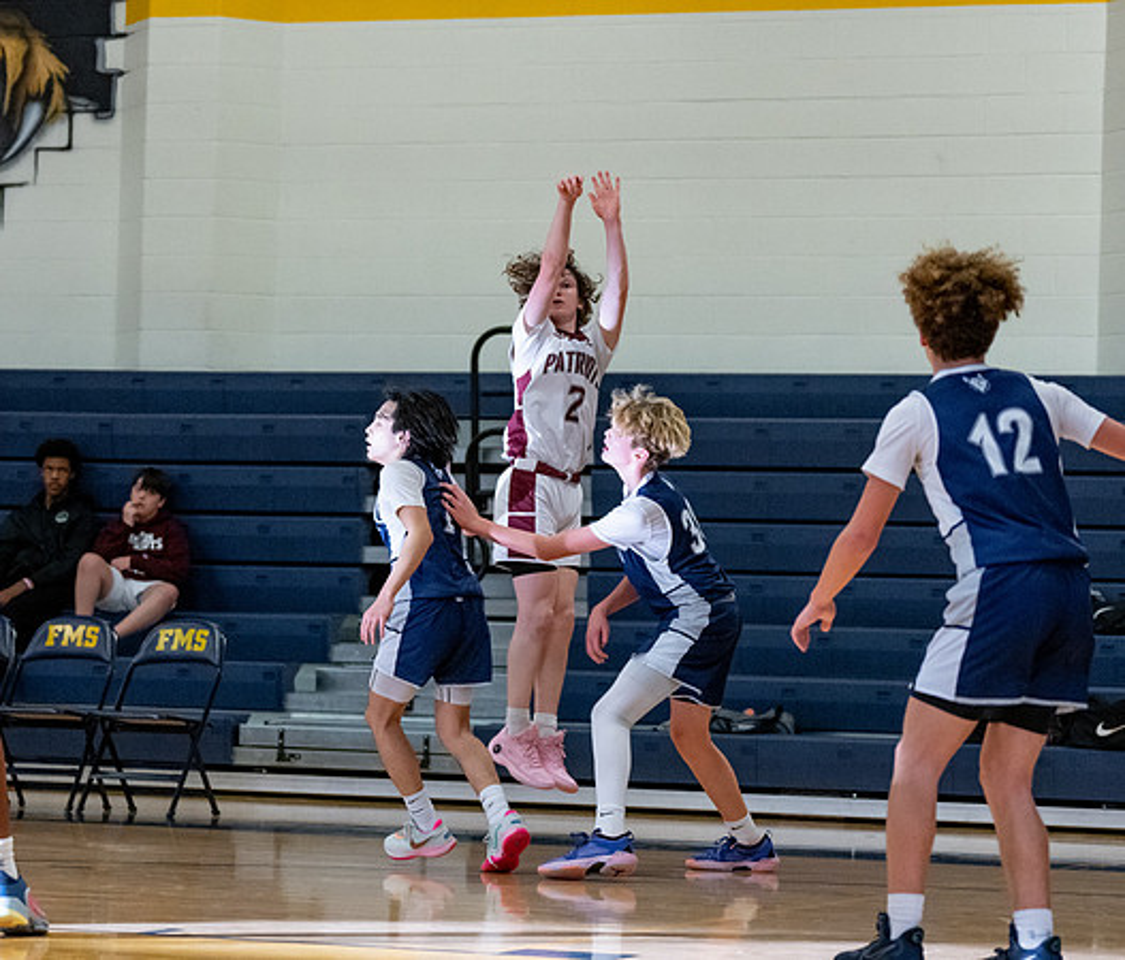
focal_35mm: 126
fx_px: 4323
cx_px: 503
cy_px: 485
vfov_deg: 12.7
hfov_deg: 14.8
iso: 5000
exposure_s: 1/1000
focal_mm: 79
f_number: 2.8
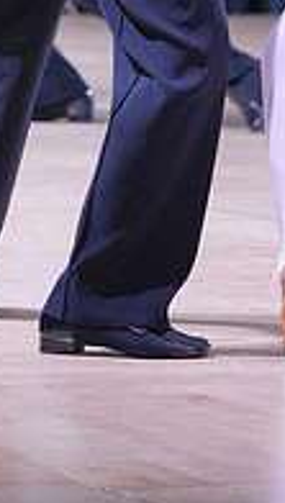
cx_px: 273
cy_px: -164
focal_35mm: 430
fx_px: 5747
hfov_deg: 2.8
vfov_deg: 5.0
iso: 4000
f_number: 5.6
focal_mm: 139
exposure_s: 1/400
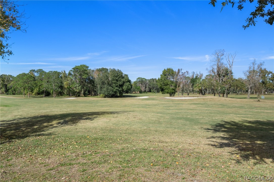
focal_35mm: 24
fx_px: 183
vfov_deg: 53.1
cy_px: 91
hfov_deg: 73.8
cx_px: 137
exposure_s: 1/640
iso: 320
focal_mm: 16
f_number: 8
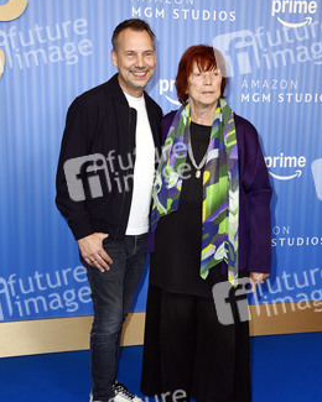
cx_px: 163
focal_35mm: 60
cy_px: 234
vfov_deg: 31.4
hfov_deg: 25.4
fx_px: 715
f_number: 5.6
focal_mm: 52
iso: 400
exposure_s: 1/250
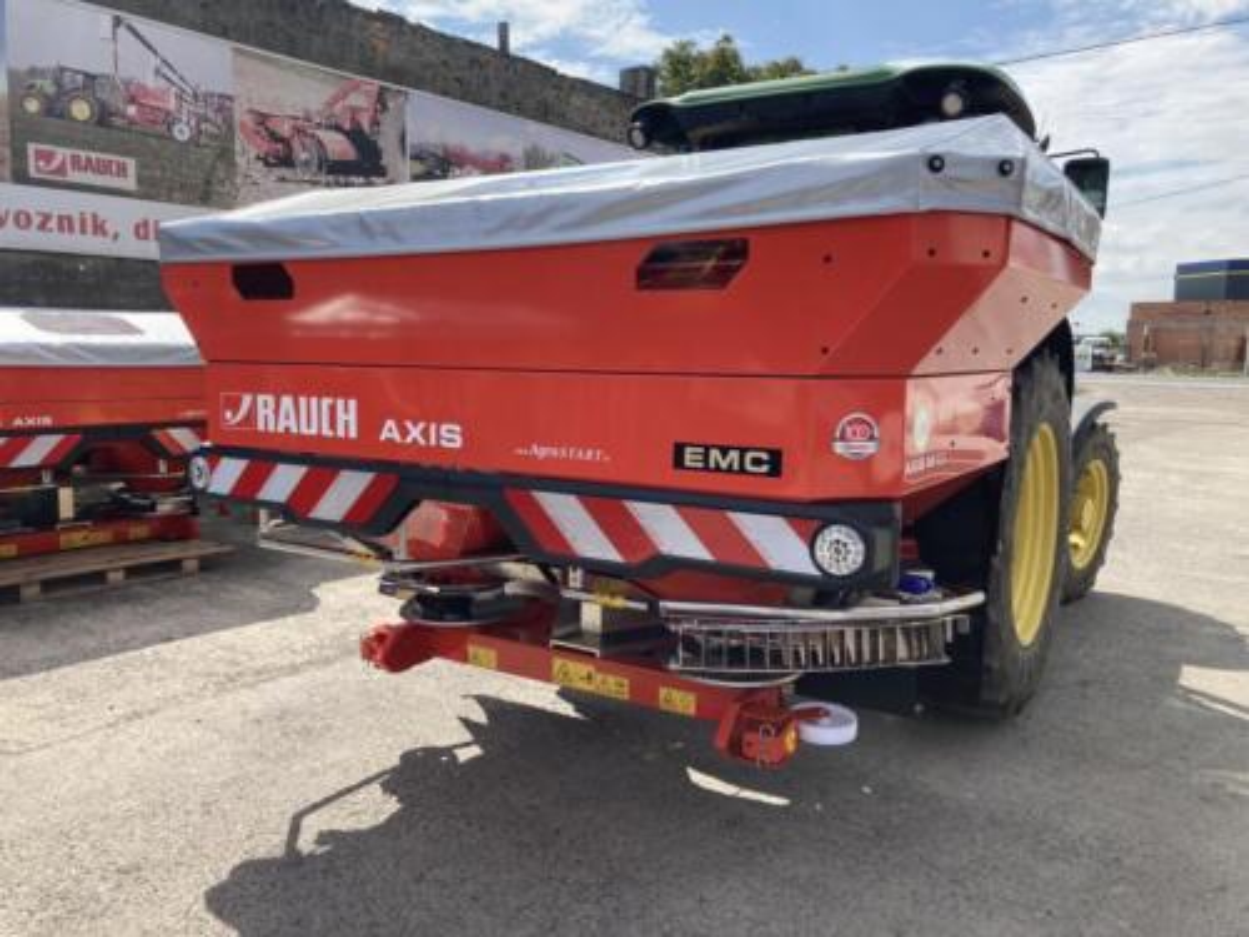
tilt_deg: -9.2
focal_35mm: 28
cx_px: 624
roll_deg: +0.2
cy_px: 468
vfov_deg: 49.7
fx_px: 1010
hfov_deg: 63.4
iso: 20
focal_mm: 3.99
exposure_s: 1/1656
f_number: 1.8
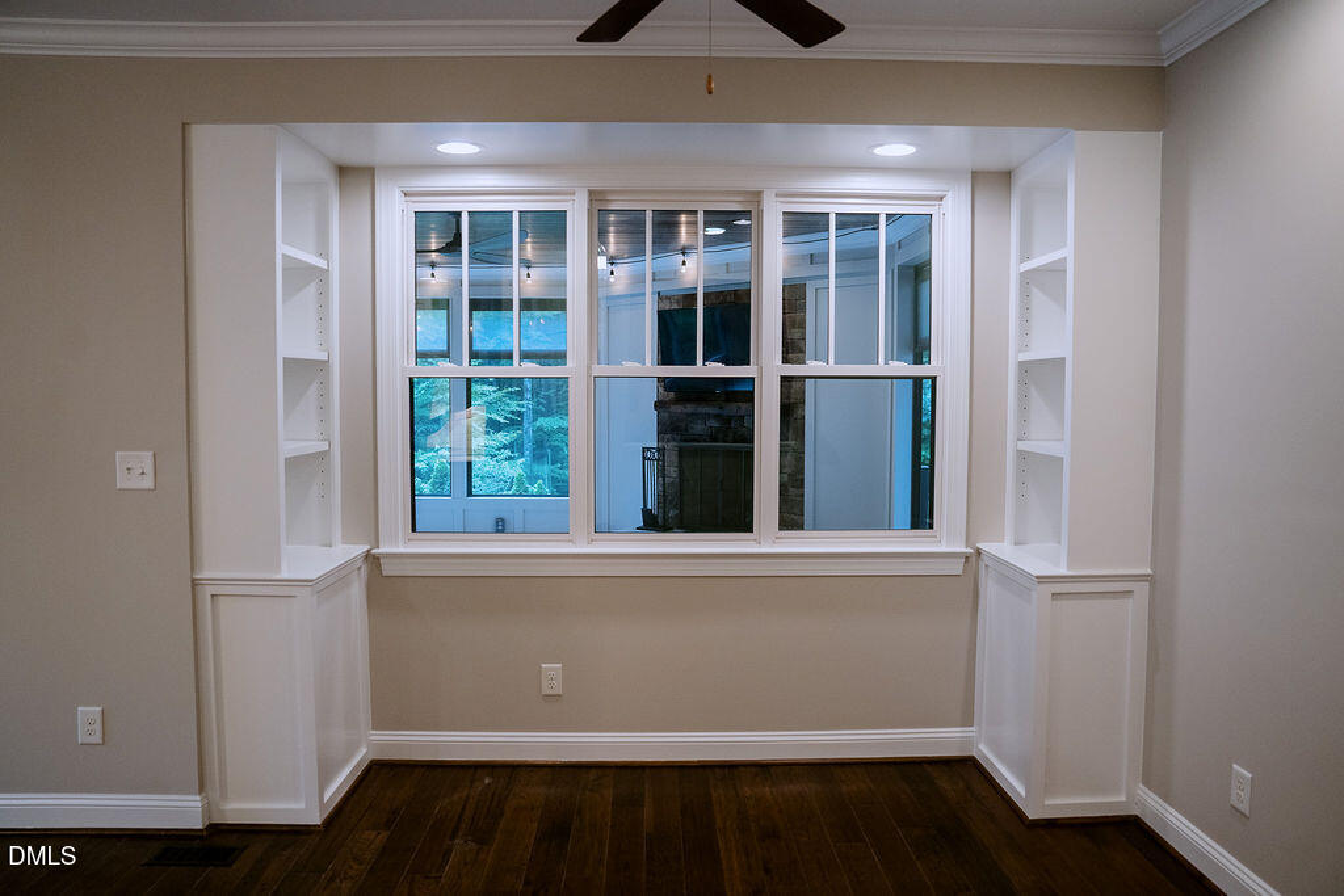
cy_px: 448
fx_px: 912
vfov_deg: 52.4
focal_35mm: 24
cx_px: 672
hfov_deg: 72.8
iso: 1600
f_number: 2.8
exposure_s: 1/200
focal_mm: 24
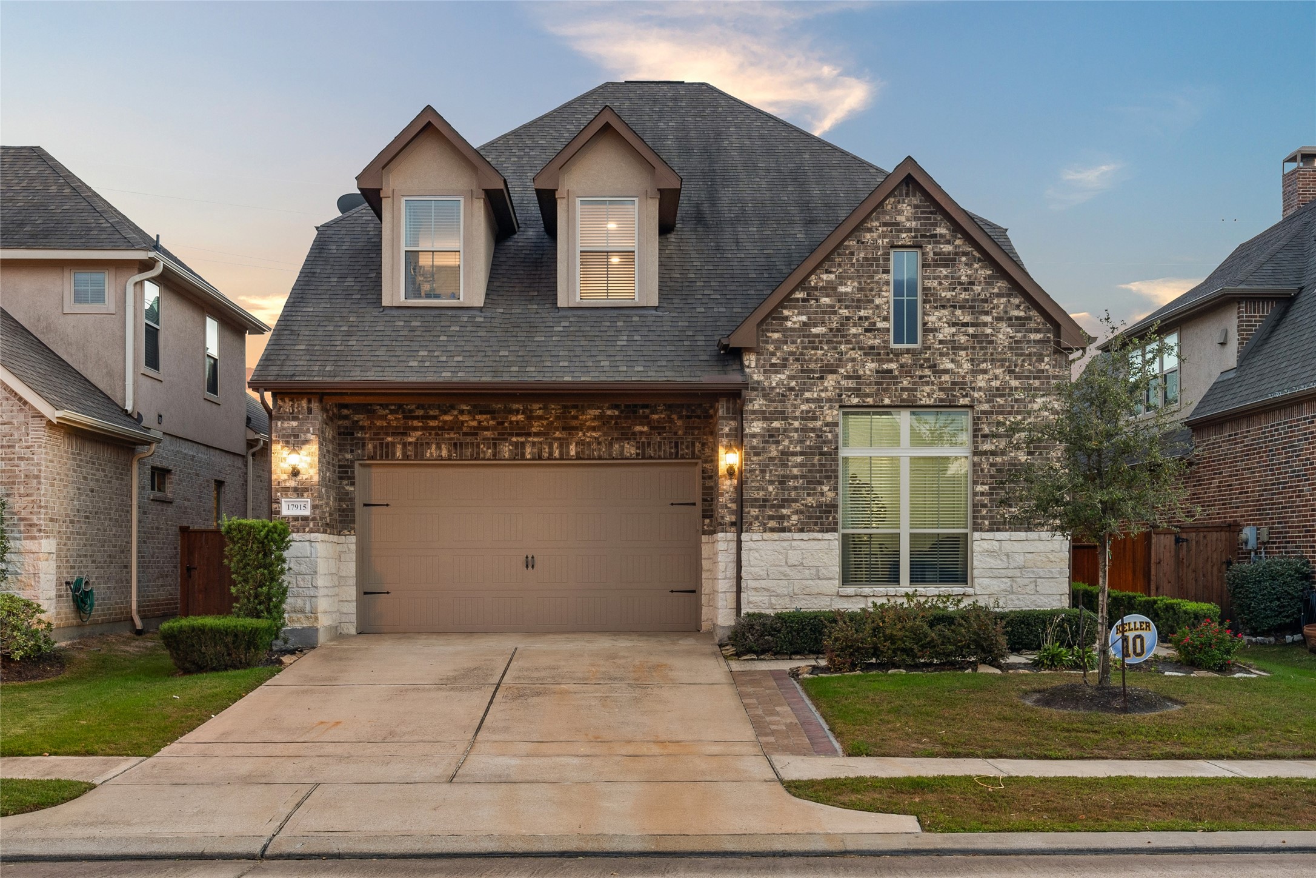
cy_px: 439
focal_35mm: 39
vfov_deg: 34.2
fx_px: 1426
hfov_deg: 49.6
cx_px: 658
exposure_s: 1/1.67
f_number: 9
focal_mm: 26
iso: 320
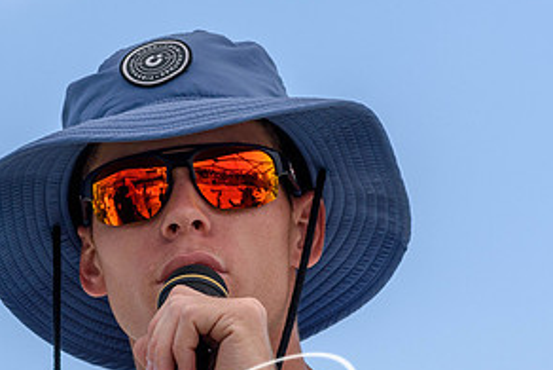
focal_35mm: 387
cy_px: 280
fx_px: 5947
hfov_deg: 5.3
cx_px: 91
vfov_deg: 3.6
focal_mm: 130
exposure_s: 1/1000
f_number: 8
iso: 200
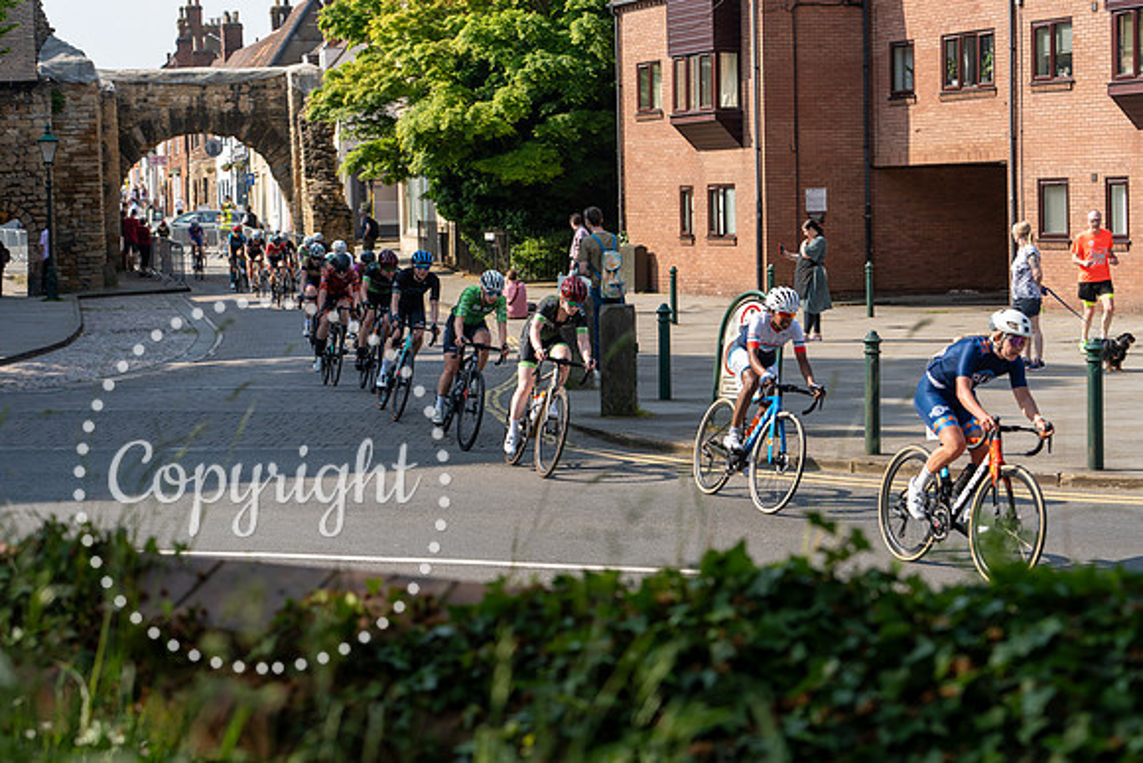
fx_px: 2382
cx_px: 572
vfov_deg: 18.2
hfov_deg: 27.0
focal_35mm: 75
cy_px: 382
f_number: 5
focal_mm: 75
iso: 200
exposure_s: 1/640
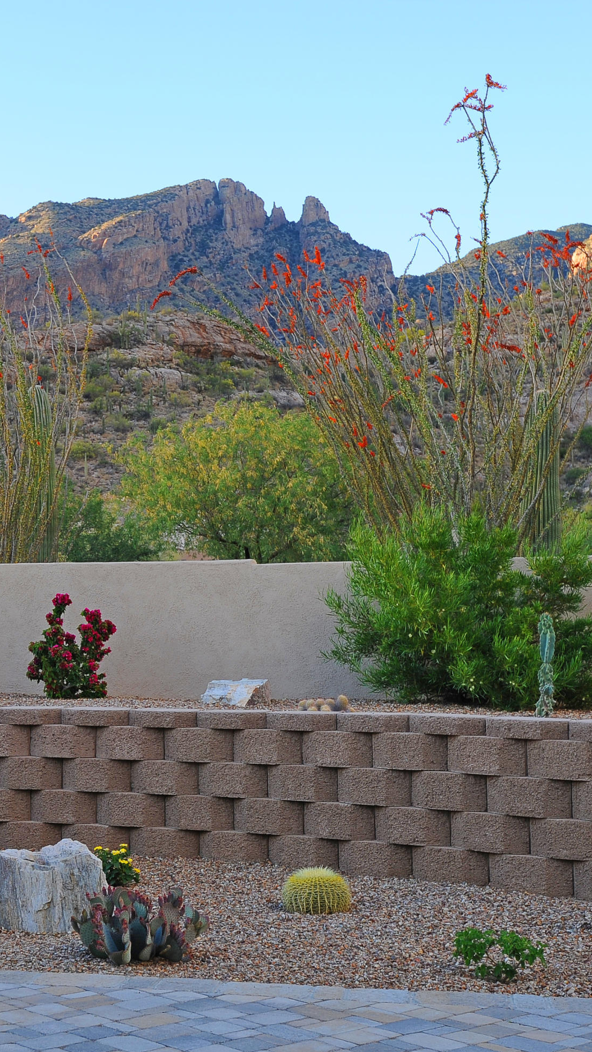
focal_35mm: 56
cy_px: 526
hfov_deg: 21.2
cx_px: 111
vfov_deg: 37.2
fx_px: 1563
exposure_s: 1/40
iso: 200
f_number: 10
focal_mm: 35
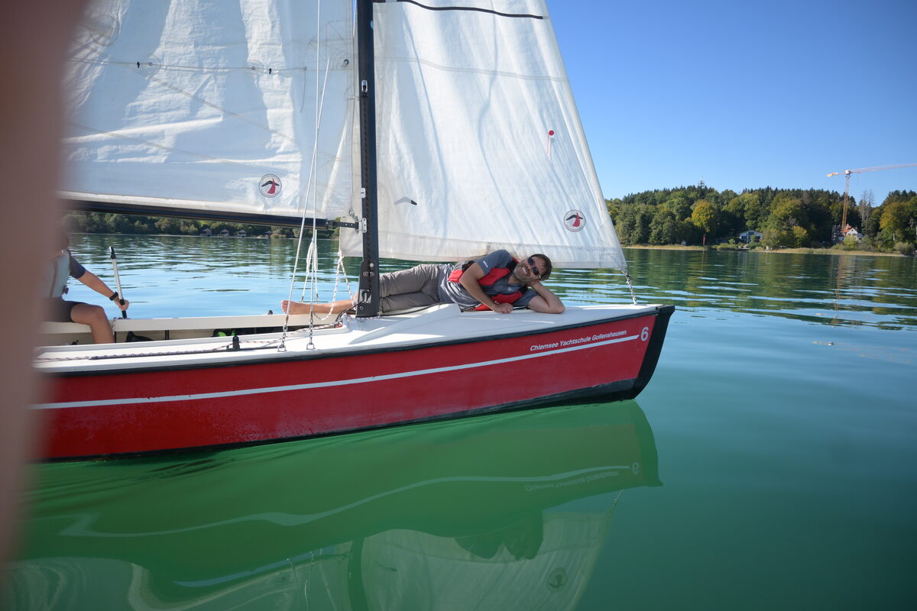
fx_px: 611
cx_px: 458
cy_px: 306
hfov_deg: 73.7
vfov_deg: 53.1
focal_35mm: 24
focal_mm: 16
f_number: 3.5
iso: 200
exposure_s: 1/1600
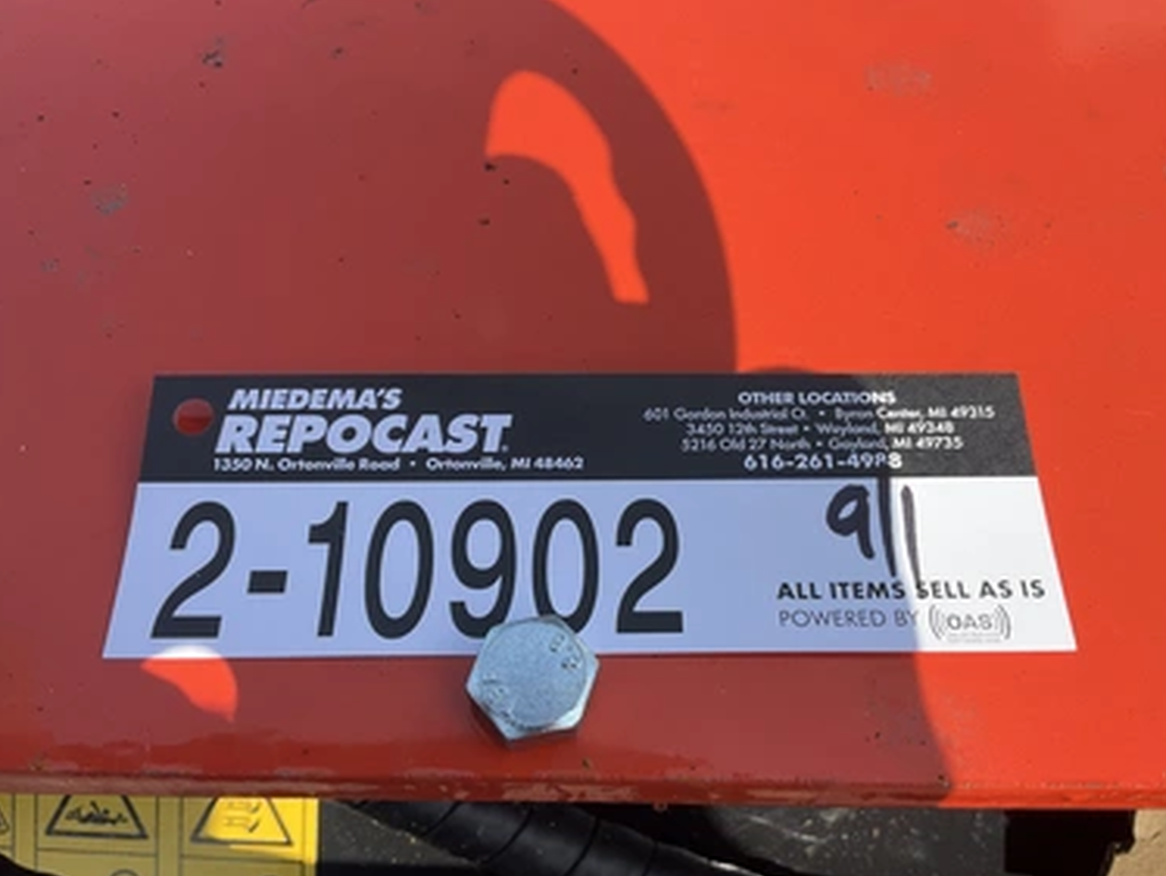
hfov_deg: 58.3
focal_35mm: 31
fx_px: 1045
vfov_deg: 45.5
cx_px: 589
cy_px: 464
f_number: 1.8
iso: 25
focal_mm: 3
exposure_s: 1/1195
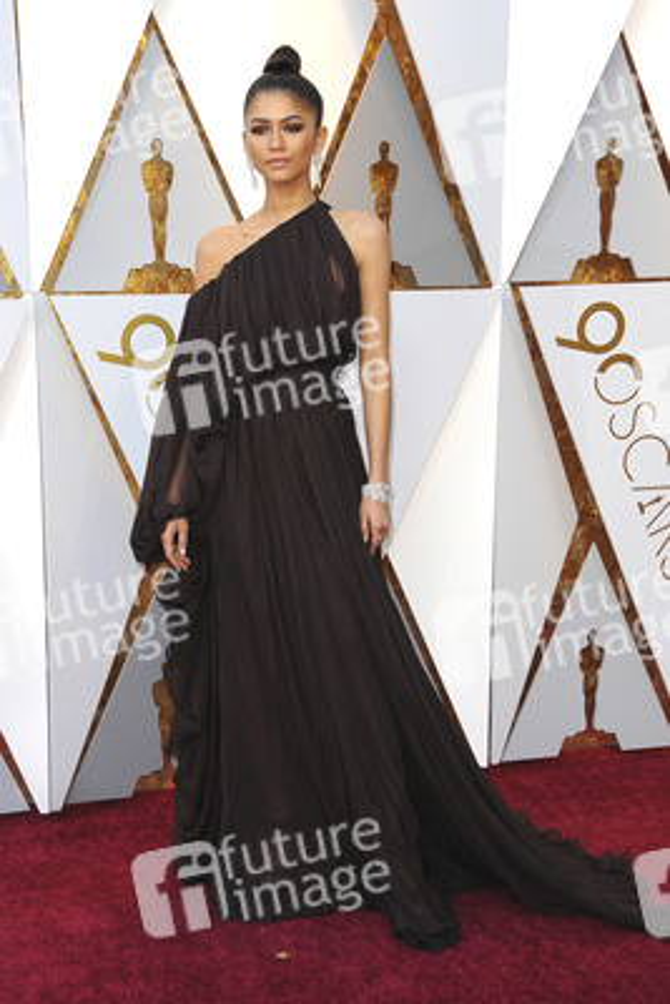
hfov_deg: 21.9
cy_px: 502
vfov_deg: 32.4
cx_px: 335
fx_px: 1729
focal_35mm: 62
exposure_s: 1/250
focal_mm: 62
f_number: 7.1
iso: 1000
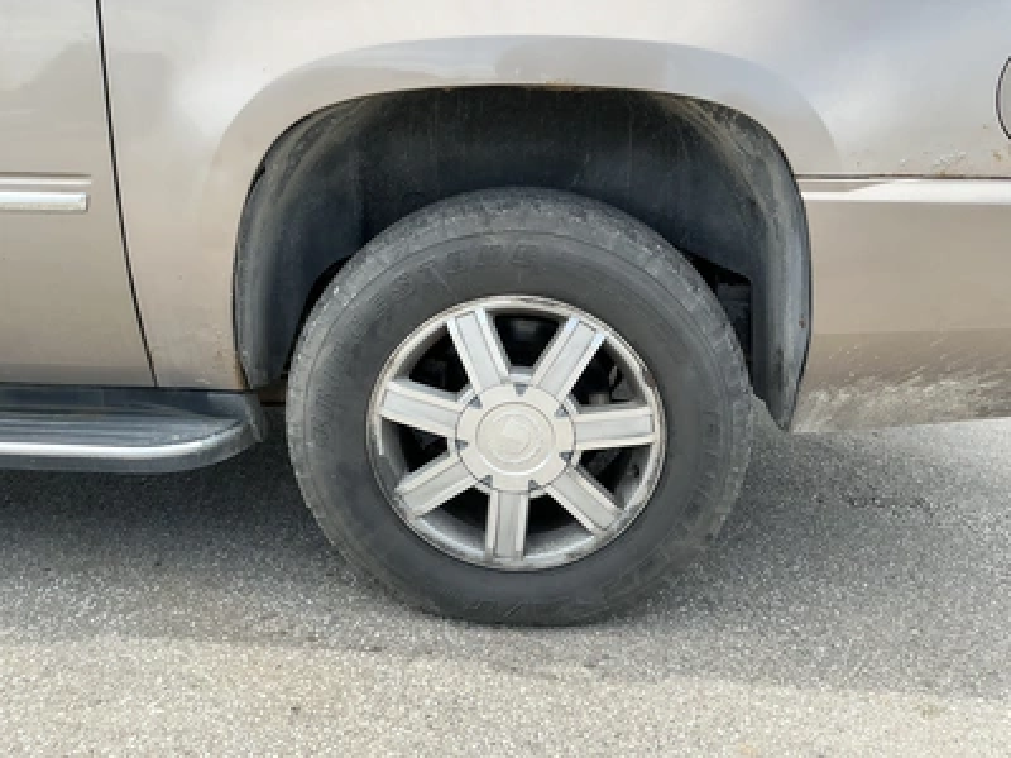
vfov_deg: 49.7
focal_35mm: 28
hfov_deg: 63.4
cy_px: 379
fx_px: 818
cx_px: 506
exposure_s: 1/425
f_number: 1.8
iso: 25
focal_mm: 3
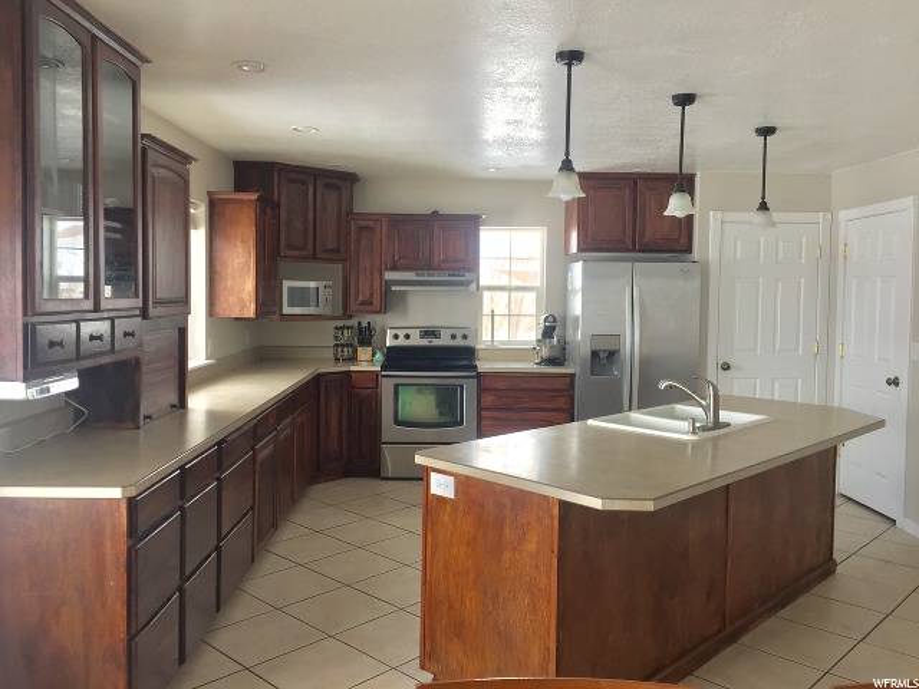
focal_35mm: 29
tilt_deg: -3.6
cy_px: 344
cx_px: 460
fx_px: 770
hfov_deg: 61.7
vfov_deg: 48.2
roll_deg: -0.9
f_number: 2.2
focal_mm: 4.15
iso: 50
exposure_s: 1/120
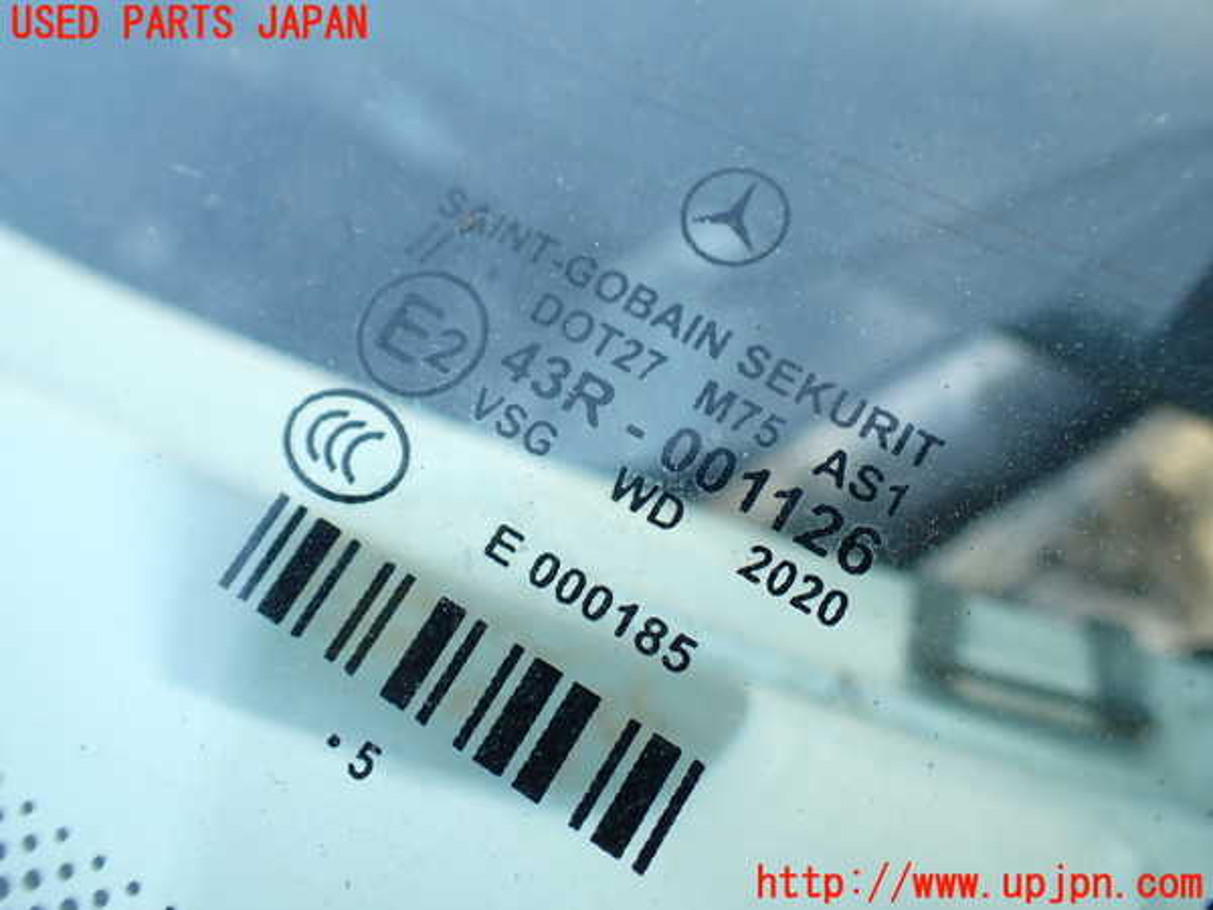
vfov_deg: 46.8
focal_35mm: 30
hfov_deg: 60.0
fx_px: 1051
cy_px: 455
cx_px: 606
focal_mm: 5.4
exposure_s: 1/160
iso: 100
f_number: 2.3
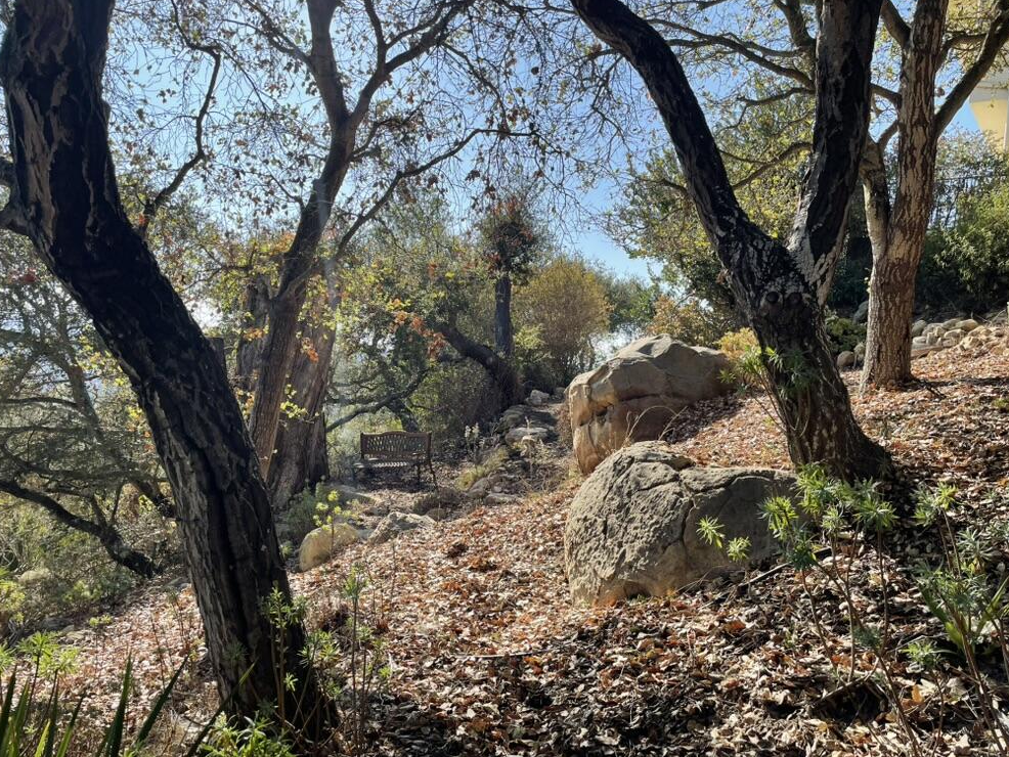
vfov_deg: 51.4
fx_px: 787
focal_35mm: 27
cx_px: 499
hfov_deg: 65.3
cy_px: 383
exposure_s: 1/1742
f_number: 1.6
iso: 32
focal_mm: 4.2
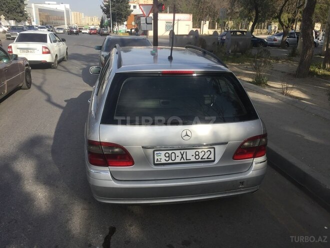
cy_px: 124
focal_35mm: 29
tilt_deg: -19.1
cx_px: 165
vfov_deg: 48.2
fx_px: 276
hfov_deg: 61.7
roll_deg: -1.7
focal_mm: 4.15
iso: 32
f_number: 2.2
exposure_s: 1/1412
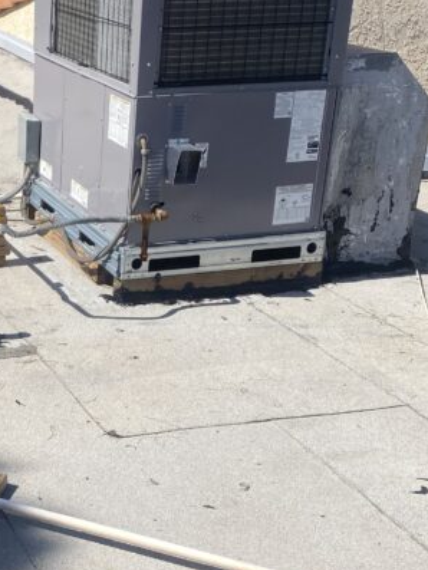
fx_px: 1104
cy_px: 429
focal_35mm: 67
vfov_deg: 28.5
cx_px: -32
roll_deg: -2.3
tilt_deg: -24.7
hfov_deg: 21.0
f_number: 1.8
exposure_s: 1/3731
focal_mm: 4.25
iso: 32
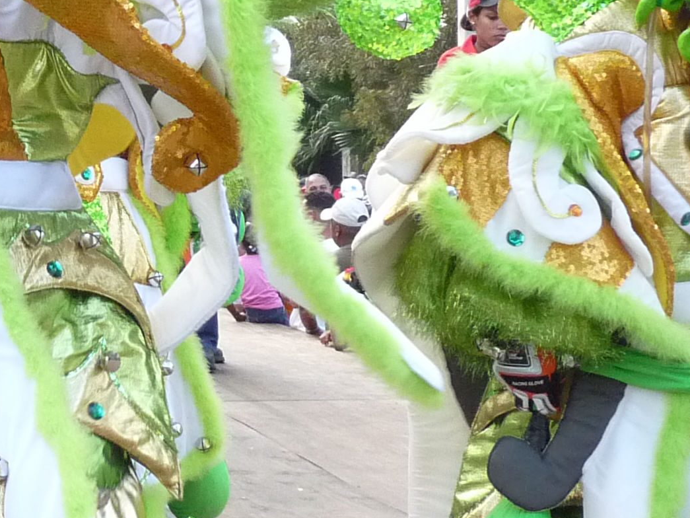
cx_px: -114
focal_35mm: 98
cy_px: 36
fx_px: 1954
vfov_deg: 14.9
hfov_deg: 19.0
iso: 320
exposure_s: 1/250
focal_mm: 4.8
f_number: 2.8
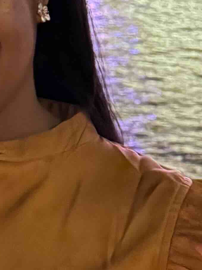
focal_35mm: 151
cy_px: -184
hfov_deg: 8.9
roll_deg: +0.5
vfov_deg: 12.2
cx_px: -290
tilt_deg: +1.4
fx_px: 1175
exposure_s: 1/25
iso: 1250
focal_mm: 6.76
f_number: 1.78
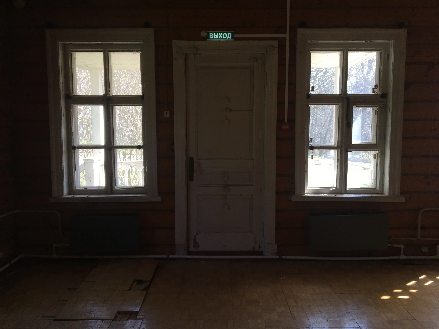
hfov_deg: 61.7
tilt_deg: -4.0
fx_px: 368
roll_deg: +0.4
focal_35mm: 29
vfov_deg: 48.2
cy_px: 164
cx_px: 220
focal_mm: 4.15
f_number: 2.2
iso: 25
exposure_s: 1/100
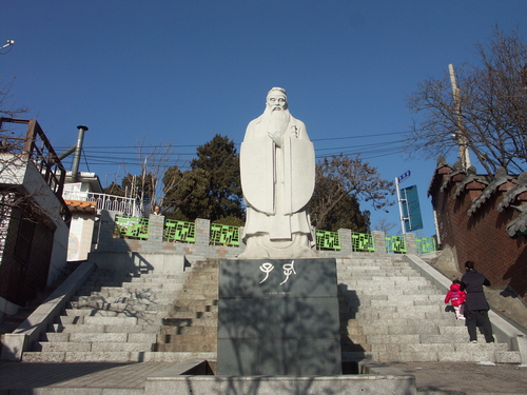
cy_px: 198
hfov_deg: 58.4
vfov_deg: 45.4
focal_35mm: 31
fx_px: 472
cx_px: 264
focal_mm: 8.08
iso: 100
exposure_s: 1/640
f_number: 8
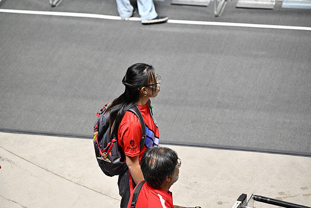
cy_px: 104
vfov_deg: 11.4
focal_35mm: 120
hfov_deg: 17.1
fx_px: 1037
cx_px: 156
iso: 1250
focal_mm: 120
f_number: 4
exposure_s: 1/125
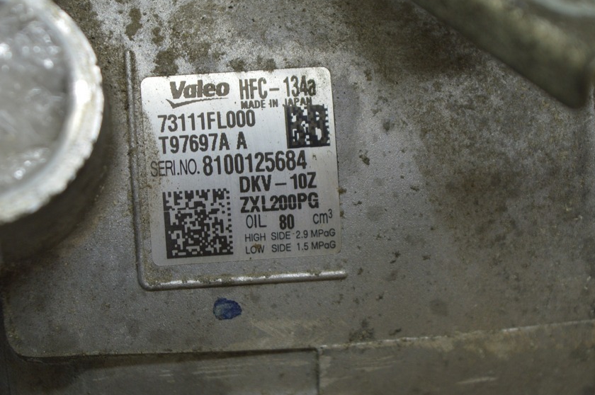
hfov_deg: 20.3
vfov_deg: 13.6
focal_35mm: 101
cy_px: 171
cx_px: 238
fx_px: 1661
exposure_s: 1/40
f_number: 5.6
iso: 400
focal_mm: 55
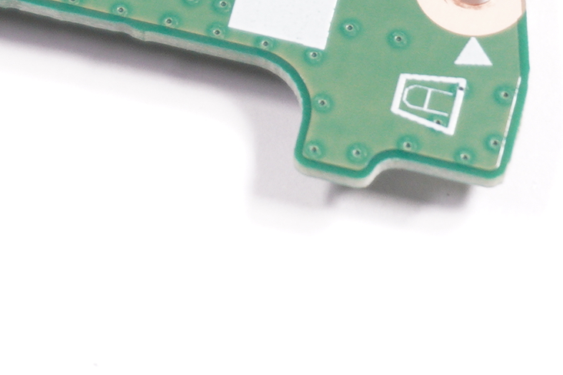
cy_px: -142
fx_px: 4142
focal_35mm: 265
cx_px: -44
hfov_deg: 7.7
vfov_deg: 5.1
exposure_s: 1/160
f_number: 5.6
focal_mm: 43
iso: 640
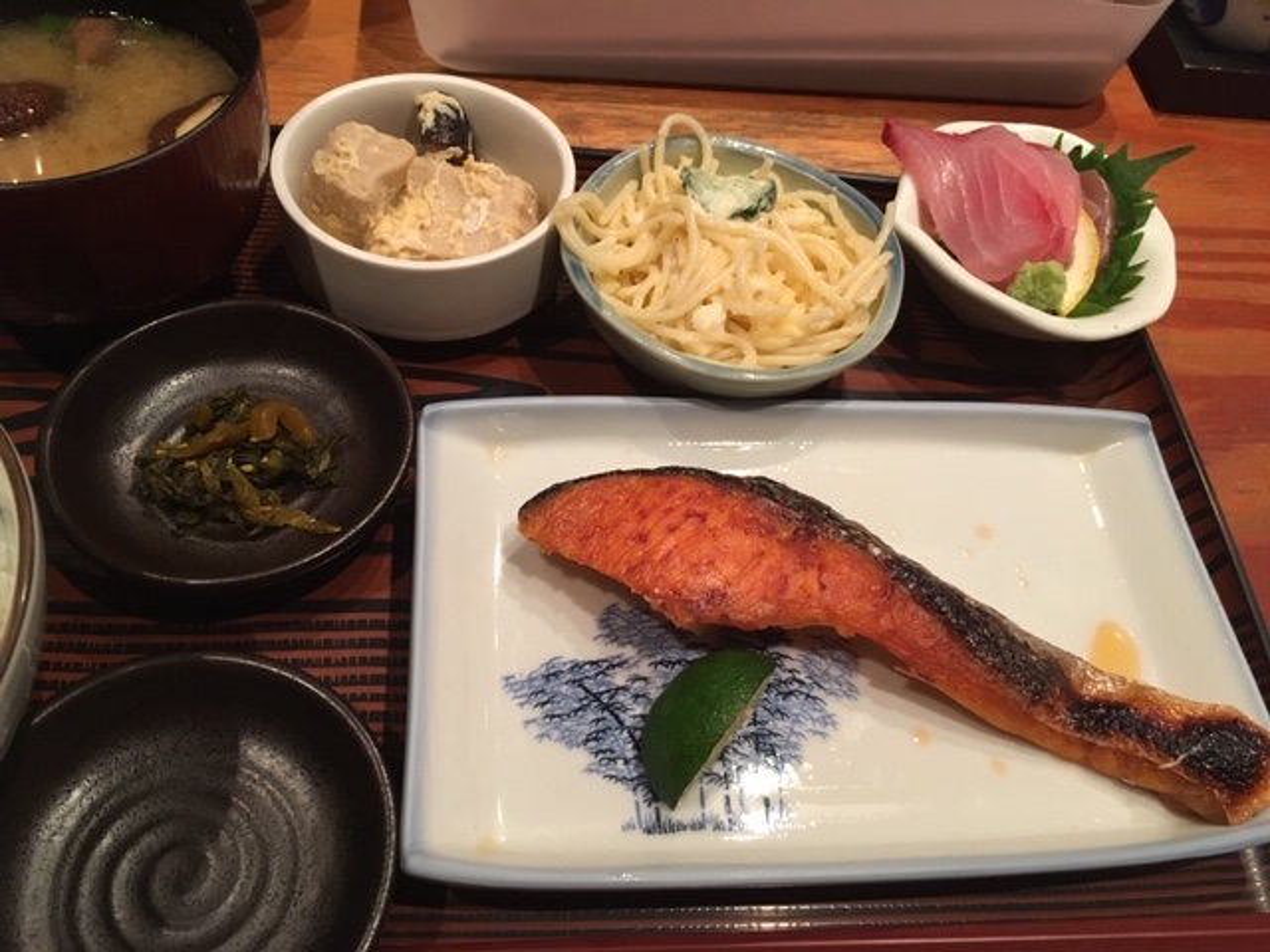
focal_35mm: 29
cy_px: 476
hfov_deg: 61.7
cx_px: 635
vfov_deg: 48.2
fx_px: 1064
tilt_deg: -54.1
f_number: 2.2
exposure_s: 1/24
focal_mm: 4.15
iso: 200
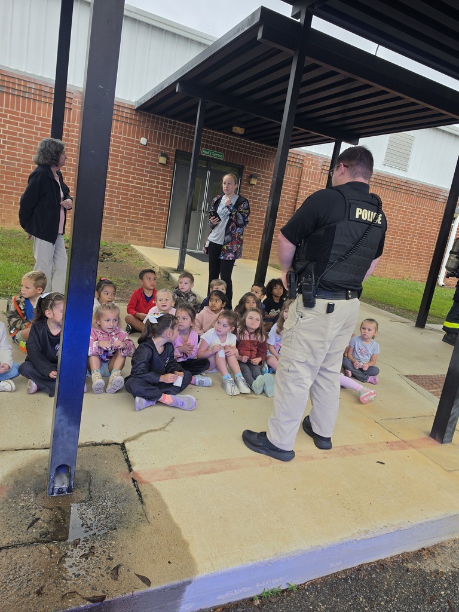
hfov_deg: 58.9
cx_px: 230
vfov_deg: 73.9
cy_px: 306
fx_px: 407
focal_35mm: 23
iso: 32
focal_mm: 6.5
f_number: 1.4
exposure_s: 1/180
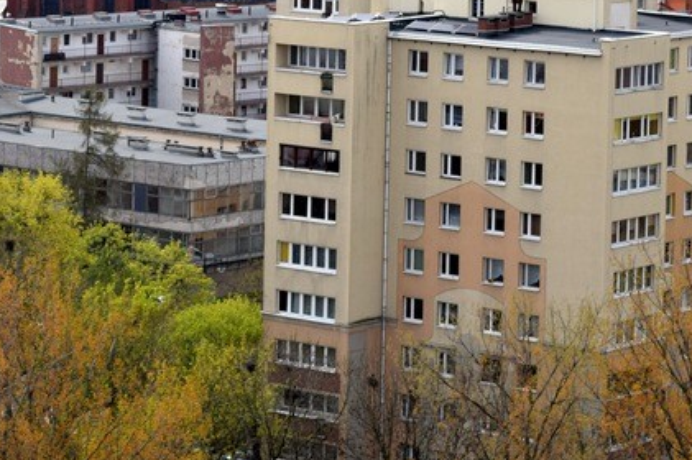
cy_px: -65
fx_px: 3768
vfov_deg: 6.9
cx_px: 178
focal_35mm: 196
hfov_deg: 10.5
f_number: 7.1
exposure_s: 1/1600
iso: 400
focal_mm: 55
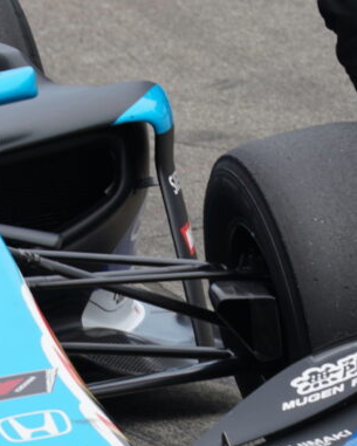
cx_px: -145
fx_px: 22826
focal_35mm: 1729
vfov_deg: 1.1
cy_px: 177
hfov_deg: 0.9
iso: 125
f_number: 9
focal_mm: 600
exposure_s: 1/200
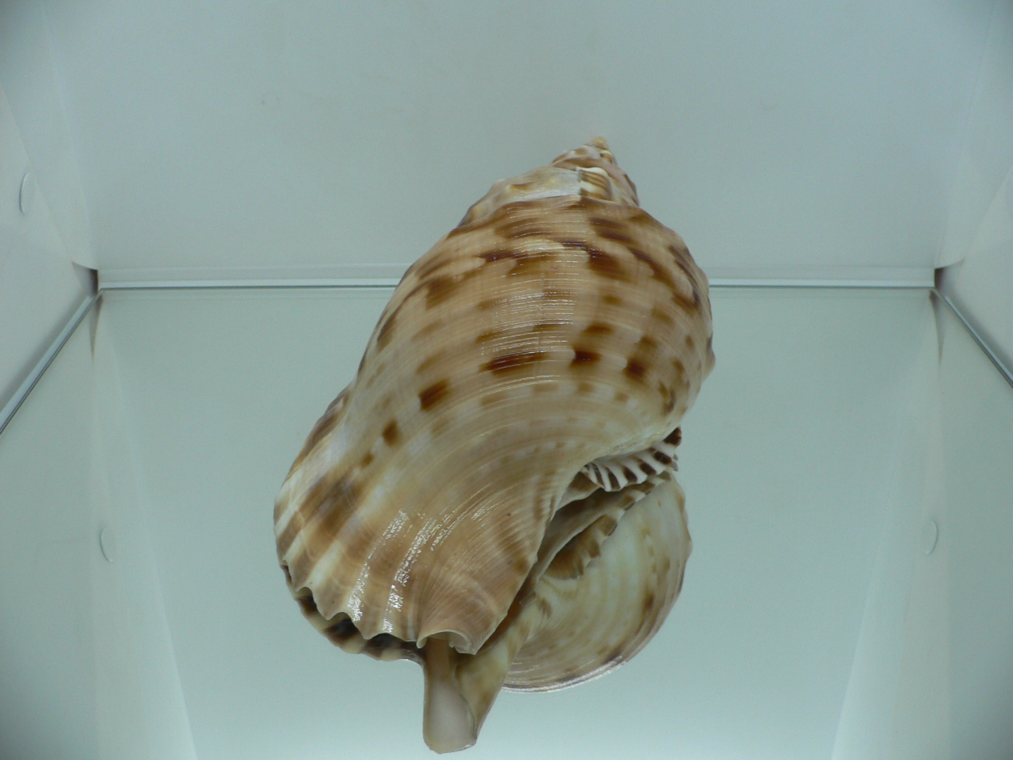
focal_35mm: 35
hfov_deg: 52.6
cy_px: 380
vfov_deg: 40.7
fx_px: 1024
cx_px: 506
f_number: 2.8
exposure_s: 1/60
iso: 80
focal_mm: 4.6
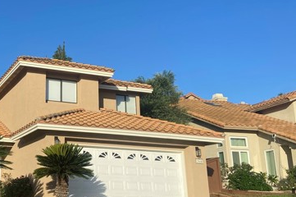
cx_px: 43
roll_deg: -1.1
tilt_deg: +14.3
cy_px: 103
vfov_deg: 28.0
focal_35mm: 48
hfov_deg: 38.9
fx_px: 394
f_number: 1.8
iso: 32
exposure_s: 1/2625
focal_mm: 4.25
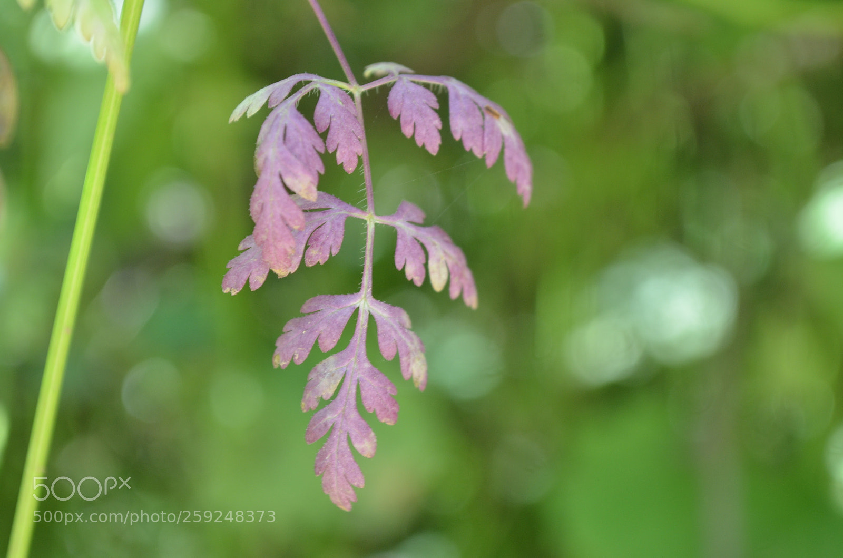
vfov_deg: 16.5
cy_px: 279
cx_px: 422
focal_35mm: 82
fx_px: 1927
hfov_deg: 24.7
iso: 400
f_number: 7.1
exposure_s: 1/60
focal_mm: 55
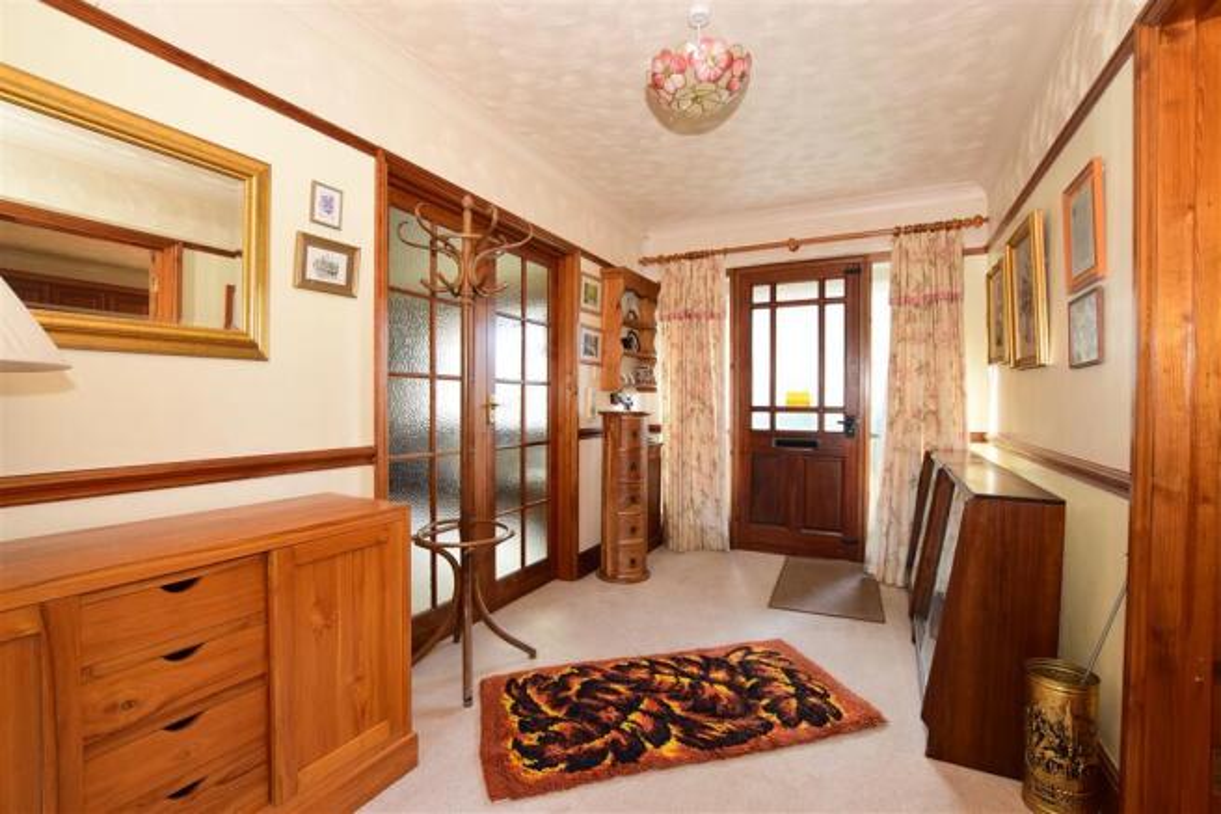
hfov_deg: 100.4
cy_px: 407
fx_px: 509
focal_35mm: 15
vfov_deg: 77.3
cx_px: 610
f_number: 6.3
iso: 640
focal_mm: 10
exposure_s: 1/15
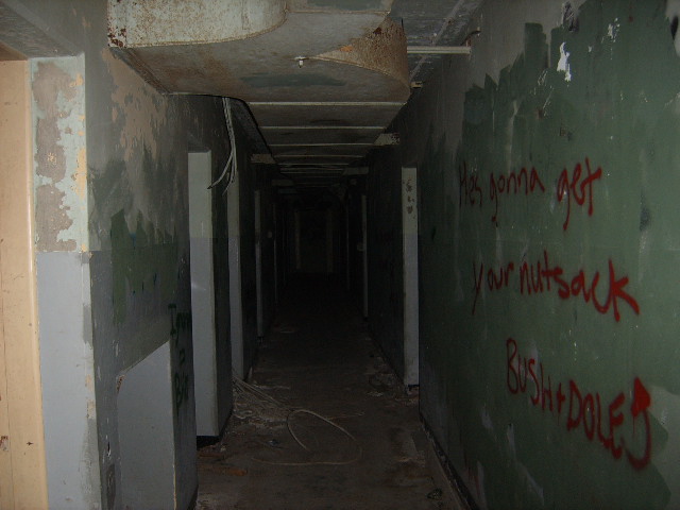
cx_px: 340
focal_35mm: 35
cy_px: 255
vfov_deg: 40.7
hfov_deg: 52.6
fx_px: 688
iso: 69
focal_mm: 5.8
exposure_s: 1/30
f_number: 2.8
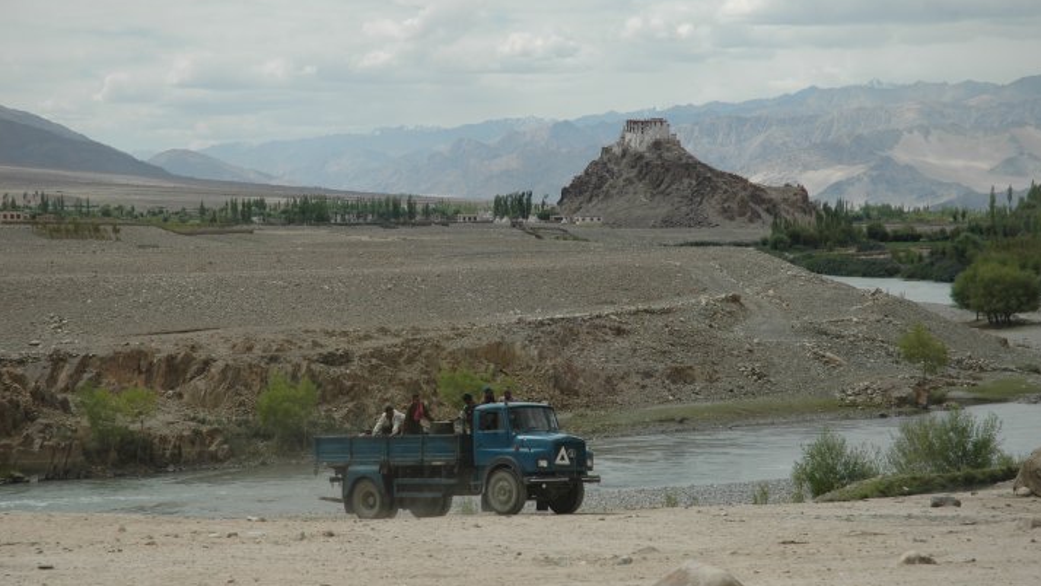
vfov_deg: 10.9
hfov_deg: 19.3
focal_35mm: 111
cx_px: 524
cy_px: 287
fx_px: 3065
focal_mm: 70
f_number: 6.3
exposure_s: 1/1000
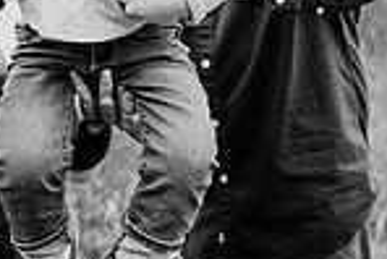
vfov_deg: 13.4
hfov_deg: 21.4
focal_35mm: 94
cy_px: -182
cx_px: 68
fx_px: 1011
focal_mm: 24
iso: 125
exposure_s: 1/800
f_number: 2.2
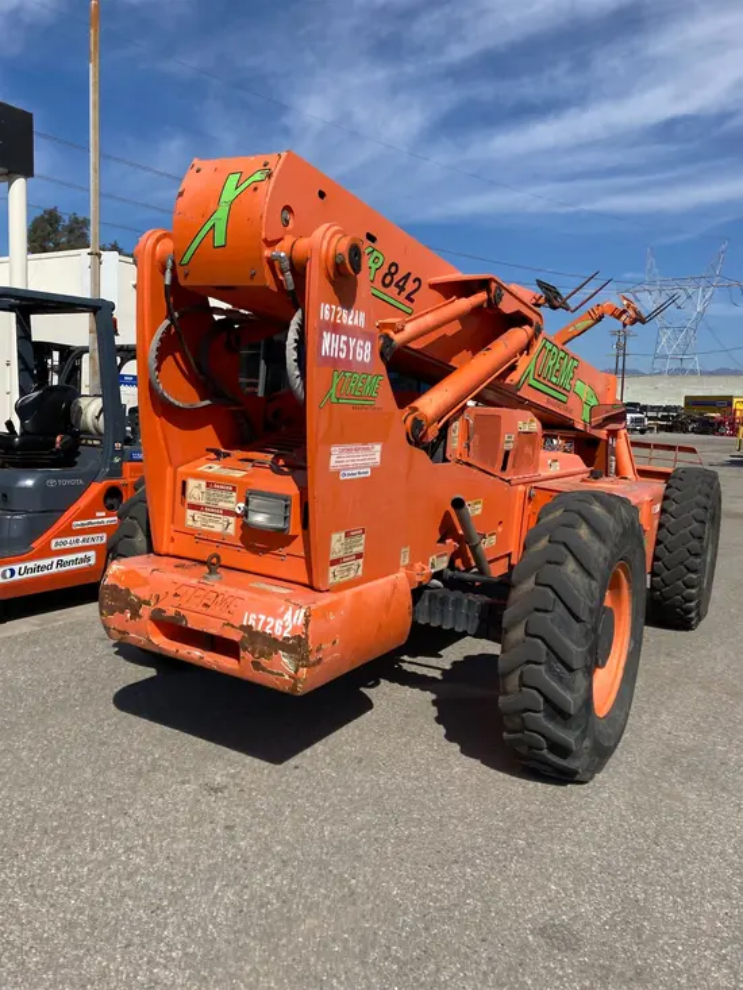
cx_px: 372
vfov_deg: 63.4
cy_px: 495
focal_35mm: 28
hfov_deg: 49.8
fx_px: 801
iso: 20
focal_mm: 3.99
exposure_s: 1/2433
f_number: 1.8
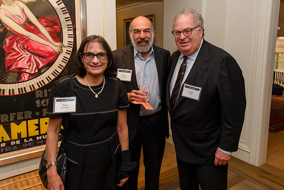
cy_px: 82
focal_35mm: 27
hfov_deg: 66.7
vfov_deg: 47.4
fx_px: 215
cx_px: 157
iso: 800
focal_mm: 24
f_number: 5.6
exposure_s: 1/60
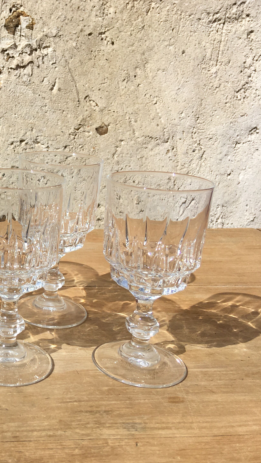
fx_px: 541
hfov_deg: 25.3
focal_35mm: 44
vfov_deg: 46.4
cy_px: 232
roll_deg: -1.9
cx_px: -22
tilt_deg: -15.7
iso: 25
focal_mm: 4.15
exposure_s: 1/2849
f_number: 2.2
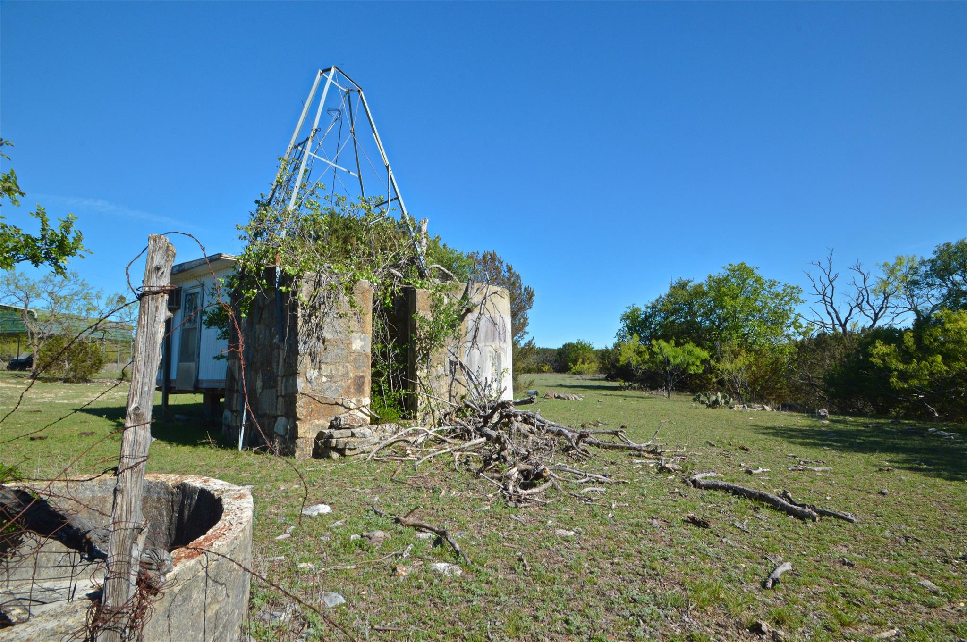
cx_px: 484
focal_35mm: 15
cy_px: 321
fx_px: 402
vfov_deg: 77.2
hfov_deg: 100.4
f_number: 16
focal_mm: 10
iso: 200
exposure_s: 1/60
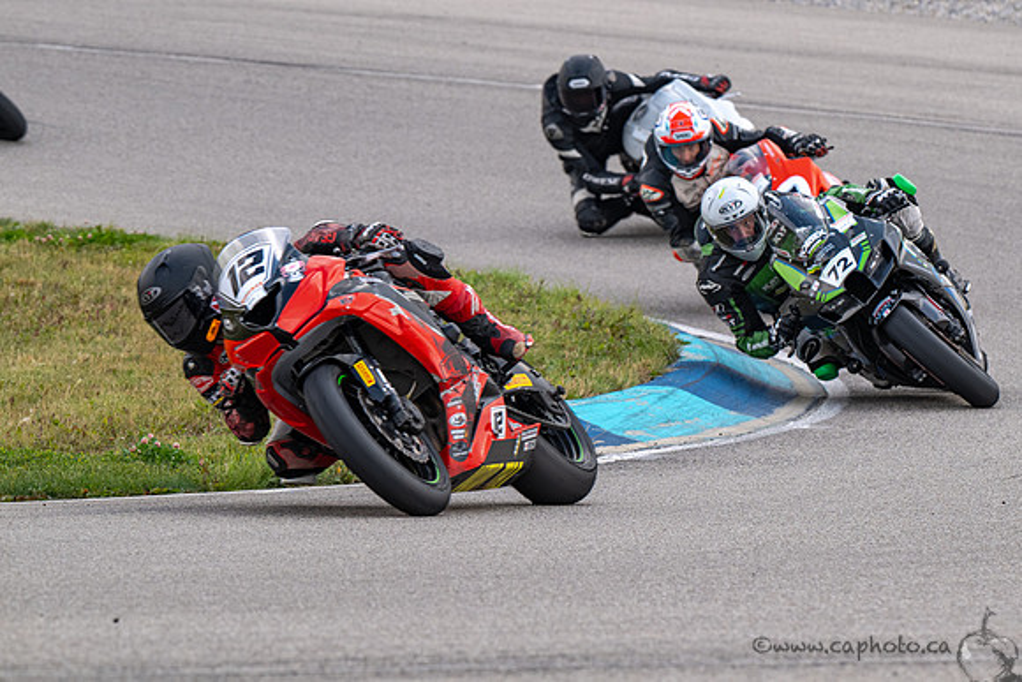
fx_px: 11382
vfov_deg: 3.4
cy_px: 276
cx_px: 661
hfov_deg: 5.1
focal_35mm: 401
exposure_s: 1/800
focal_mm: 310
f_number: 9
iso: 640
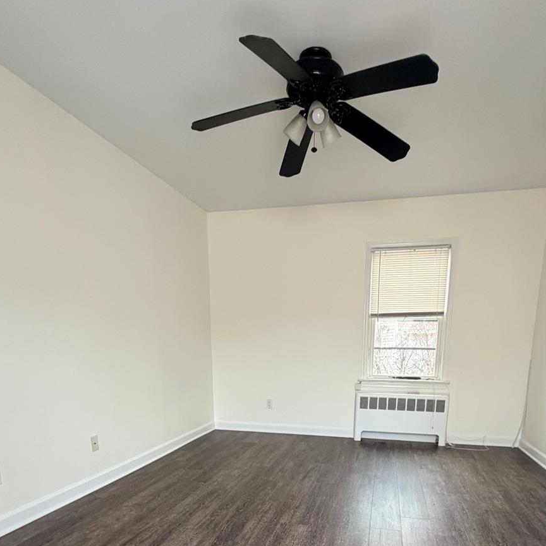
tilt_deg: -11.8
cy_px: 431
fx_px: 393
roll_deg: -0.1
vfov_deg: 64.0
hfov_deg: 69.5
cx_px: 297
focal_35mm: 22
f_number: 2.2
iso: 320
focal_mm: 2.22
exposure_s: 1/117
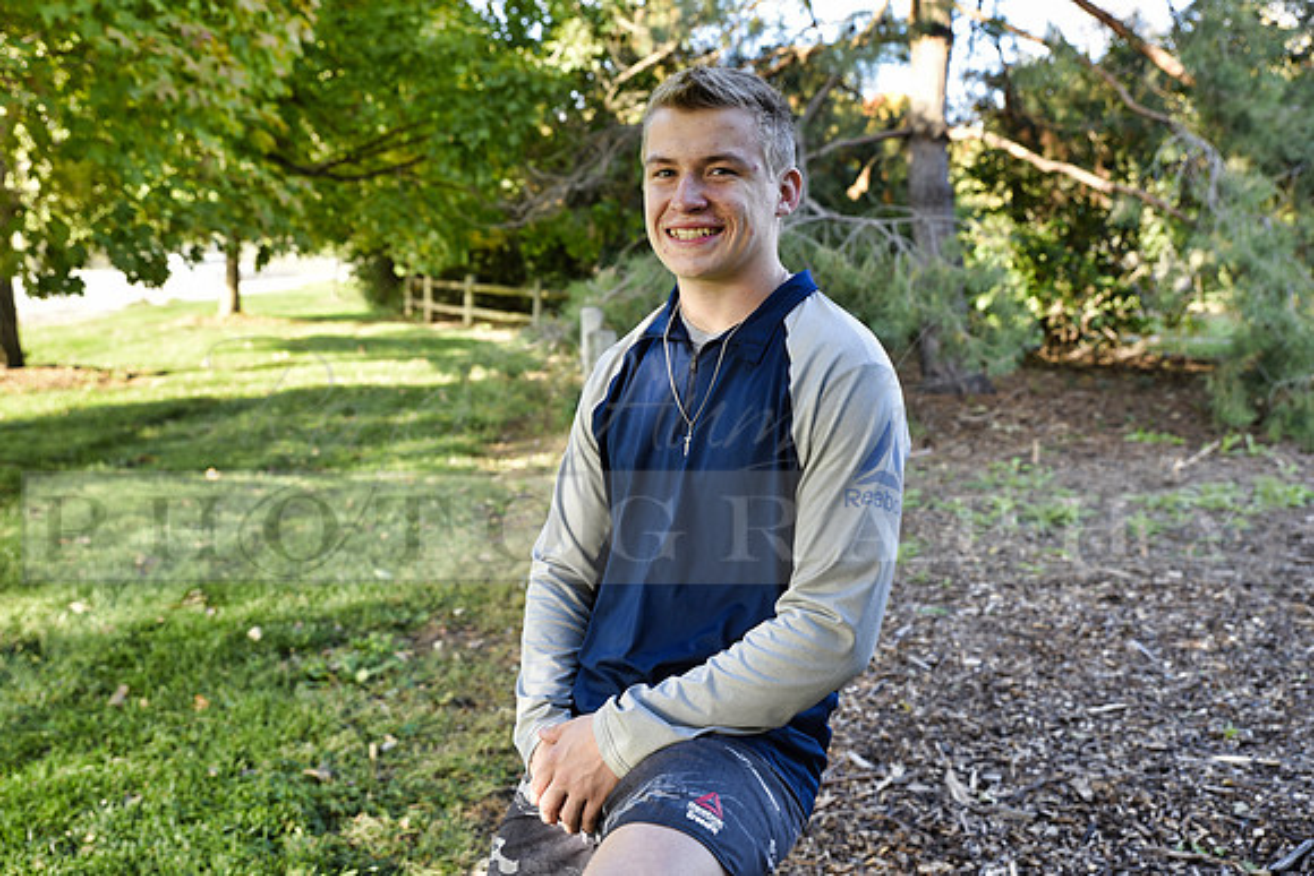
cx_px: 657
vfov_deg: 33.4
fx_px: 1460
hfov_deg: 48.4
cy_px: 438
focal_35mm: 40
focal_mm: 40
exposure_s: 1/80
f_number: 4.5
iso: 200
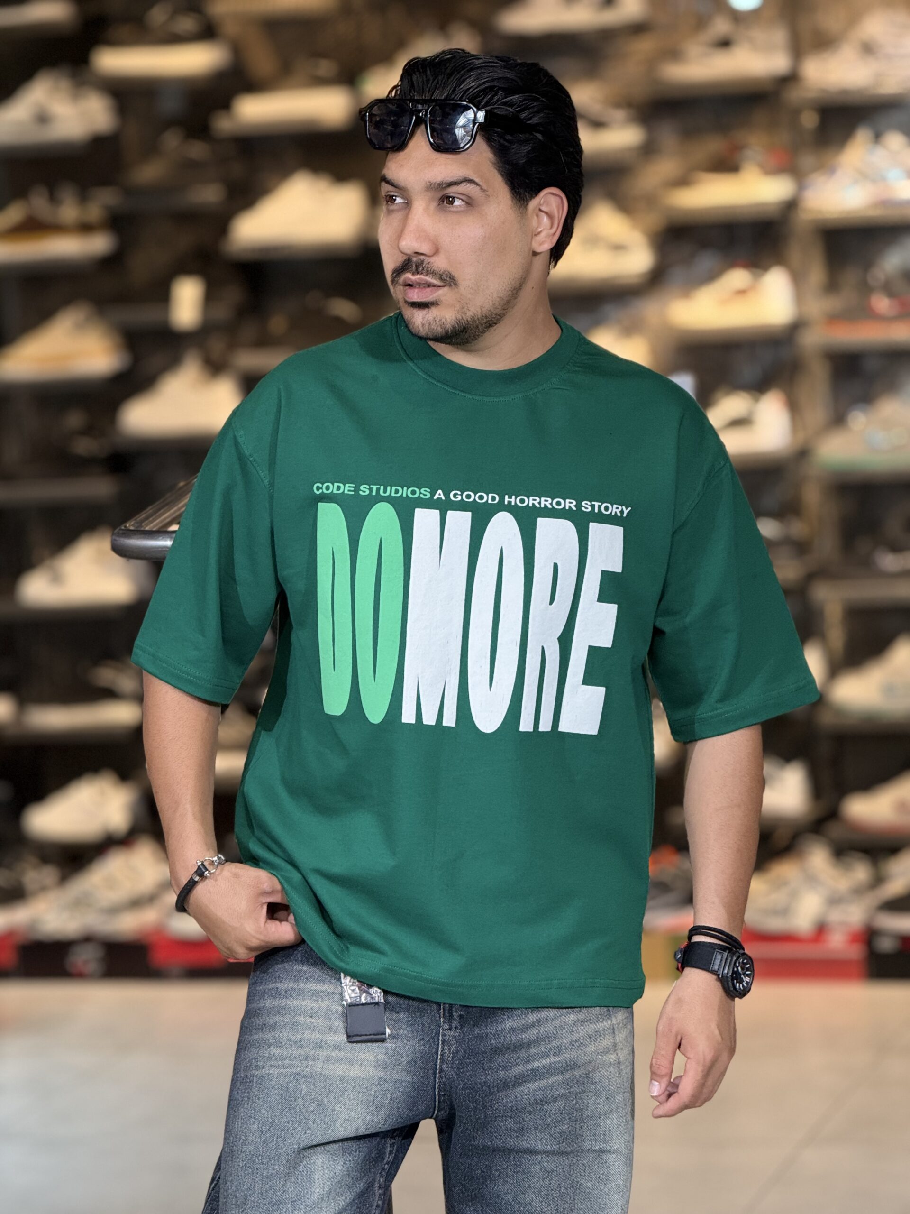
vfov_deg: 16.4
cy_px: 607
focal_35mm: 120
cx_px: 455
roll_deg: +2.7
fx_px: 4206
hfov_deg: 12.3
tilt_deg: -5.7
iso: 200
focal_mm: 15.66
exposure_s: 1/100
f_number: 2.8
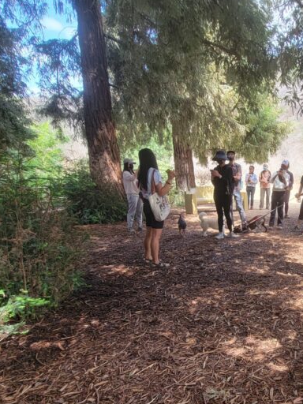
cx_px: 275
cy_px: 284
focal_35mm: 26
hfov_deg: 47.4
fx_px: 303
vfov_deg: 64.7
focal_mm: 2.2
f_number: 2.2
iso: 64
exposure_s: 1/119
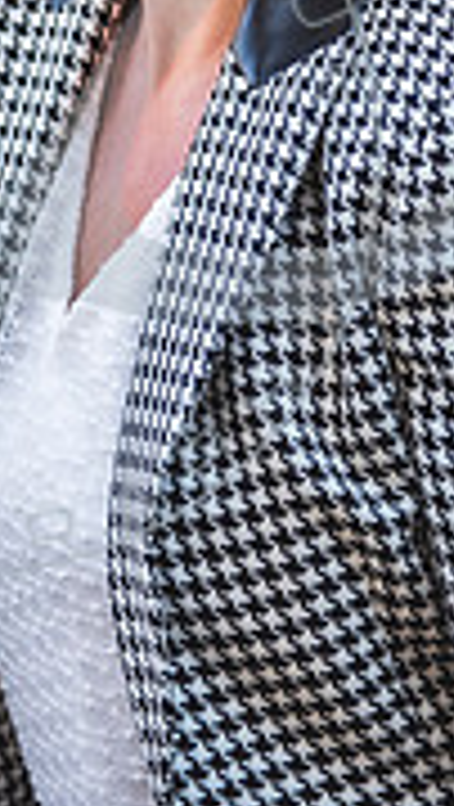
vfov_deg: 11.4
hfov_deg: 6.6
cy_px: -185
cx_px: 166
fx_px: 3929
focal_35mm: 184
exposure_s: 1/200
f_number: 2.8
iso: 100
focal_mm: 70
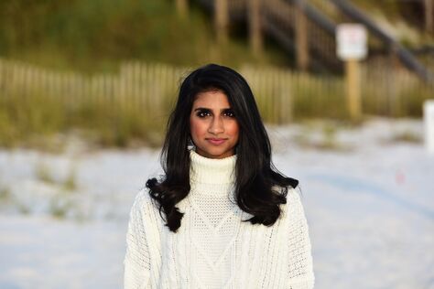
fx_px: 1471
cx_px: 217
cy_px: 144
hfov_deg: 16.8
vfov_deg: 11.2
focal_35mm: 122
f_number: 2.8
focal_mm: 122
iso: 64
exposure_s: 1/320
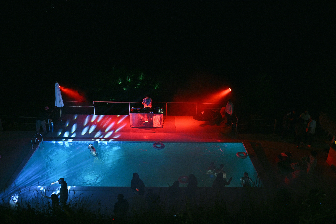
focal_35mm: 35
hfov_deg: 54.4
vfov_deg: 37.9
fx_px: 327
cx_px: 168
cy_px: 112
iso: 2000
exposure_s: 1/250
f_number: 2.8
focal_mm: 35
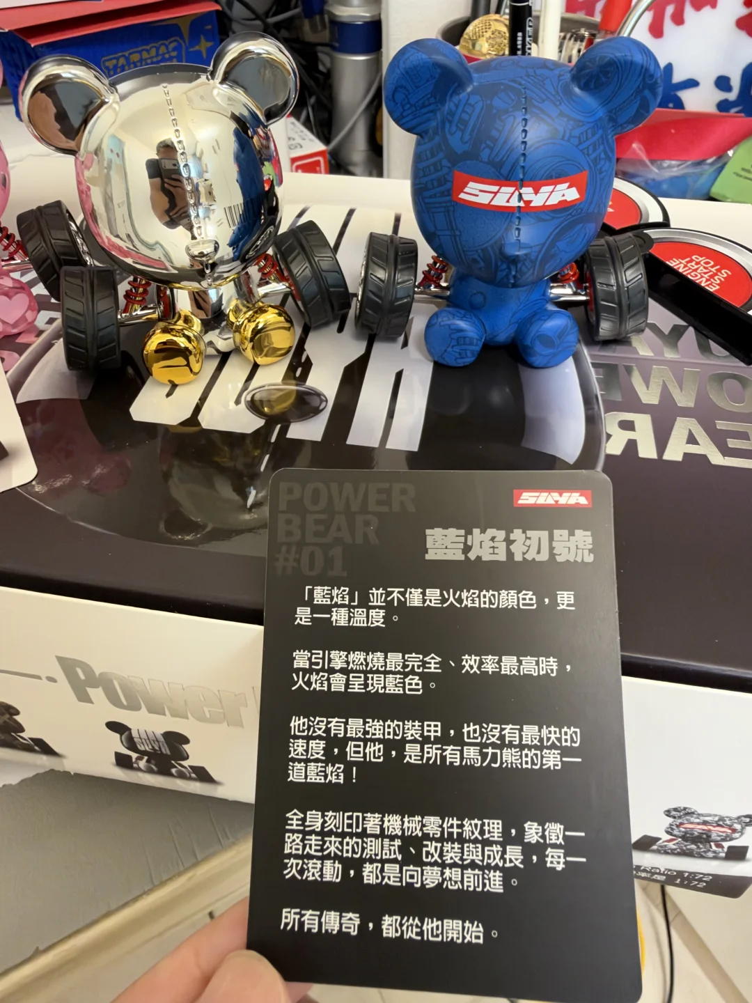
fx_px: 724
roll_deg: +0.8
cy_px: 502
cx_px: 376
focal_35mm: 25
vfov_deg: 69.4
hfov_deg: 54.9
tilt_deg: -41.7
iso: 400
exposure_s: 1/50
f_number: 2.2
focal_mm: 2.22
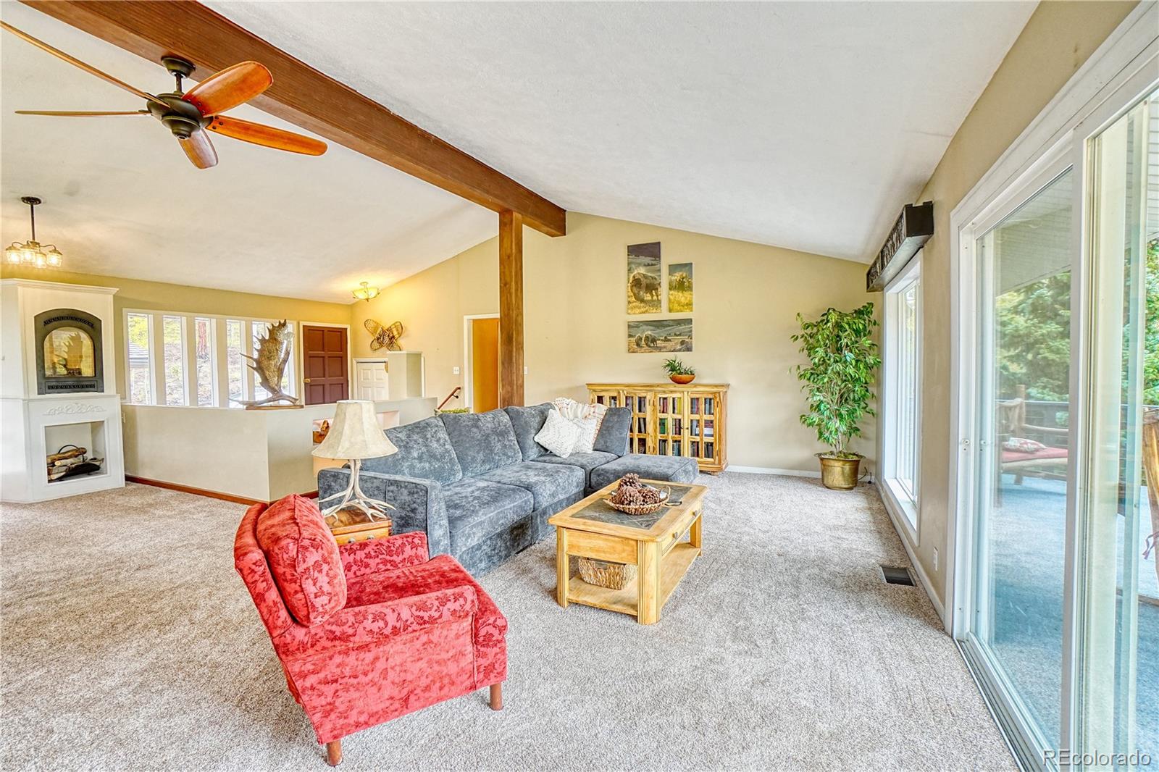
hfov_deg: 100.4
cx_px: 580
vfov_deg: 77.3
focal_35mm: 15
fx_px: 483
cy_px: 386
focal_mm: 10
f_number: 10
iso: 500
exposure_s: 1/10
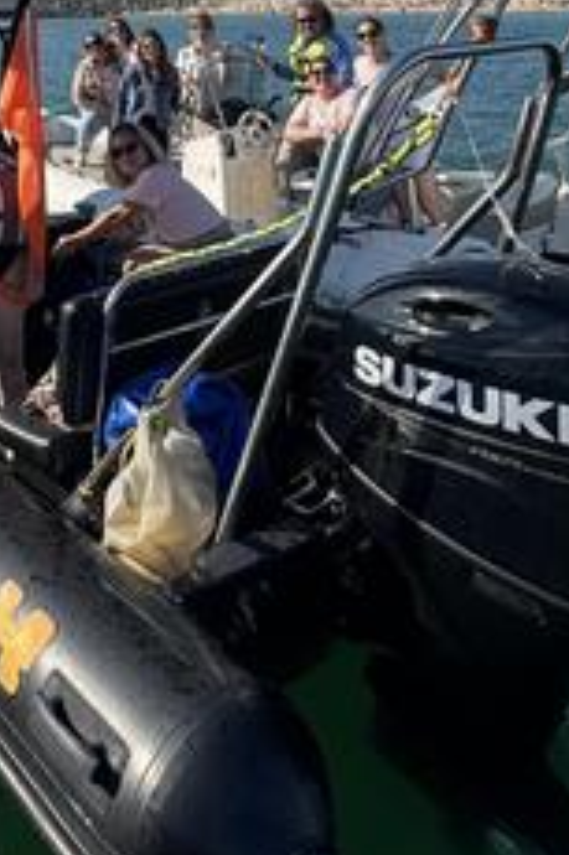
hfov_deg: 33.6
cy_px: 56
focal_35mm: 38
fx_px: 902
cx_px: 82
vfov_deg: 45.1
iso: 40
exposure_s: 1/1536
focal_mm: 2.22
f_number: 2.2
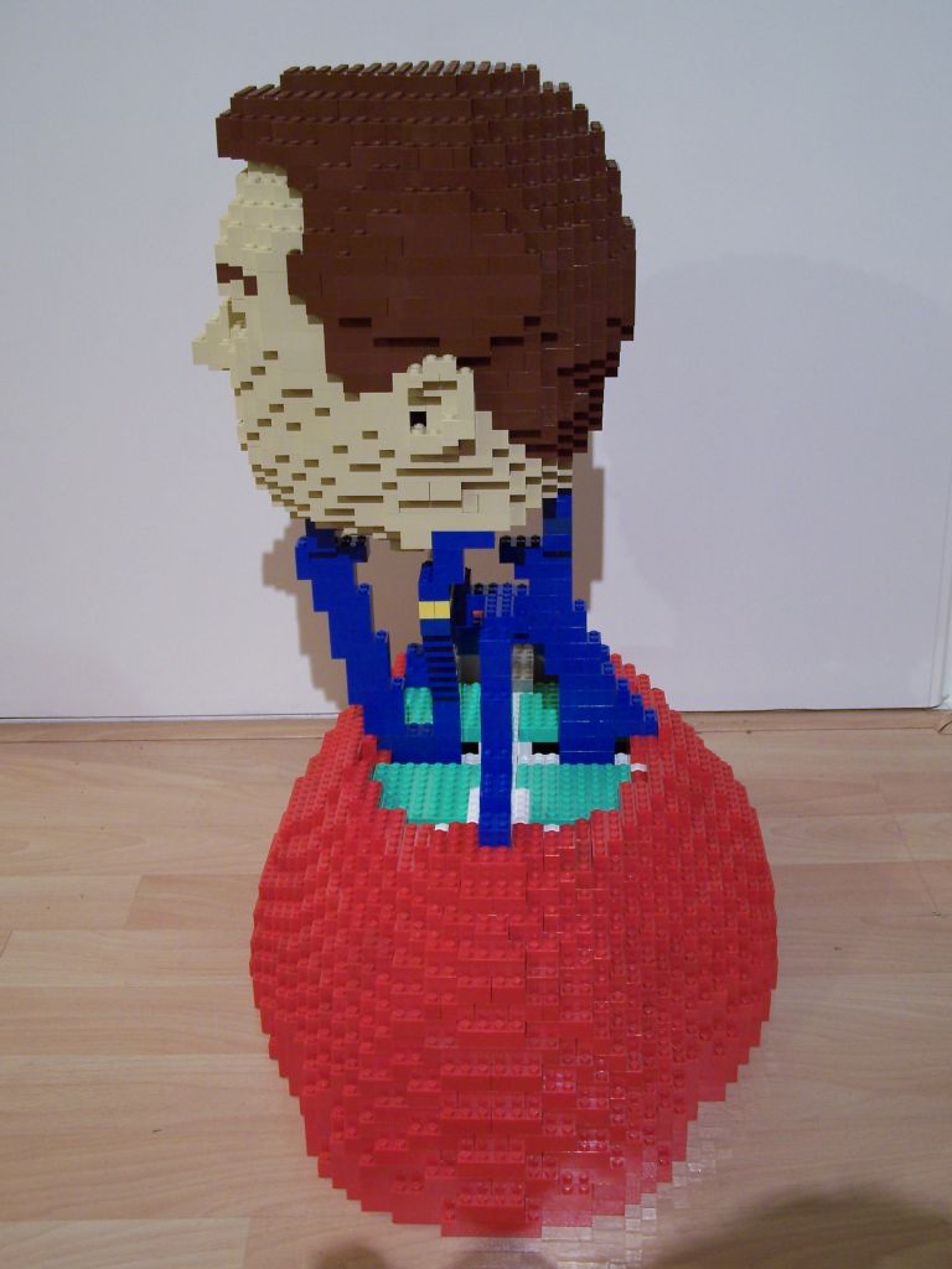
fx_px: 1577
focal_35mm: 43
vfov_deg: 43.9
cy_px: 634
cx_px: 476
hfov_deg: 33.6
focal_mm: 7.1
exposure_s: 1/3
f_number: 2.9
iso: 80
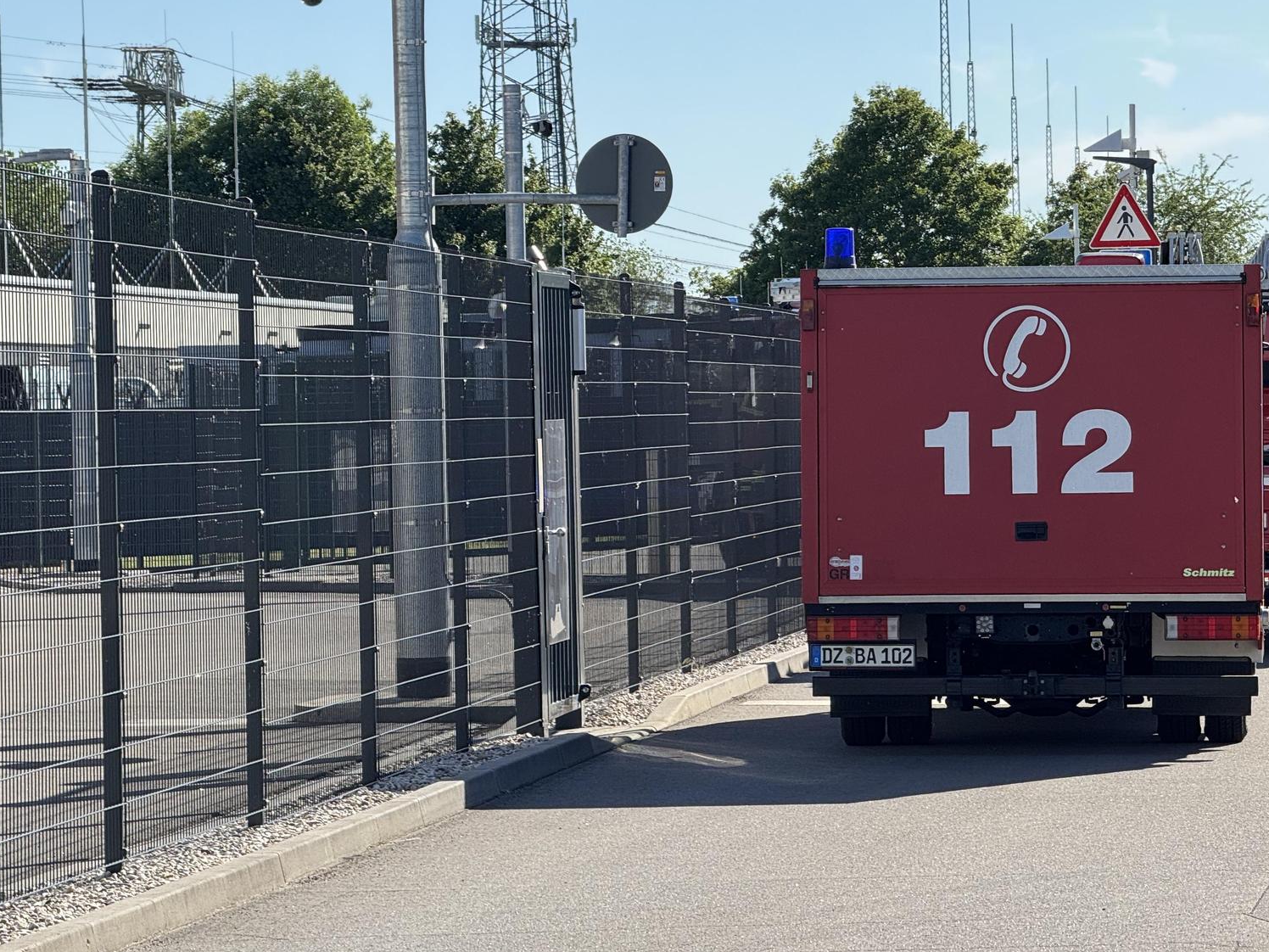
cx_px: 793
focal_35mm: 154
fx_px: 5646
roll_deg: +1.5
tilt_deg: -0.1
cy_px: 389
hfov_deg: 12.8
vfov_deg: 9.6
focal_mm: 15.66
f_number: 2.8
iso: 50
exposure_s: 1/820
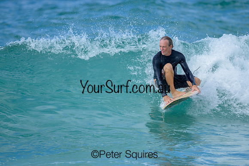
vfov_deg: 1.4
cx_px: 150
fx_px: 6675
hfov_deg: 2.1
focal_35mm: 965
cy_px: 78
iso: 450
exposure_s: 1/2000
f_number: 6.3
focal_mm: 800
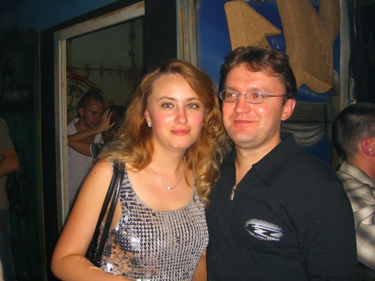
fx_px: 412
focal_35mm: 38
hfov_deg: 49.0
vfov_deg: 37.7
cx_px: 188
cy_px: 140
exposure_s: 1/60
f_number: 2.8
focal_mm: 7.9
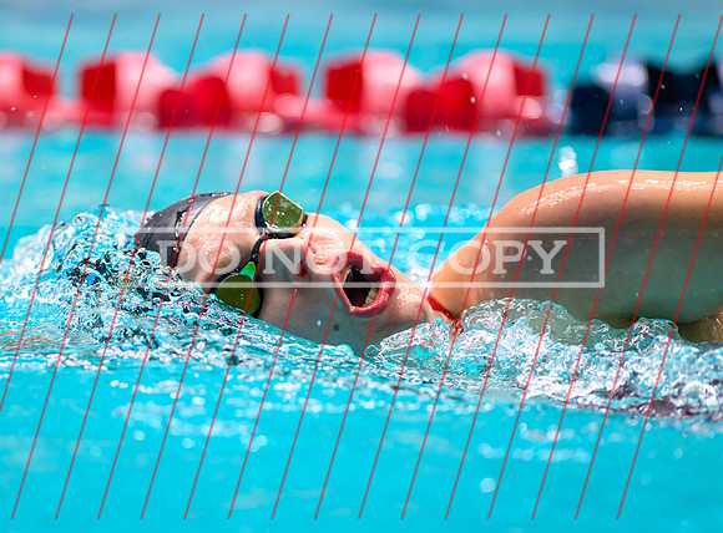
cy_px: 300
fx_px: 8729
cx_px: 271
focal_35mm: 420
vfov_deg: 3.5
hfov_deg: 4.7
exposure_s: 1/640
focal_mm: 300
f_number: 2.8
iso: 2000
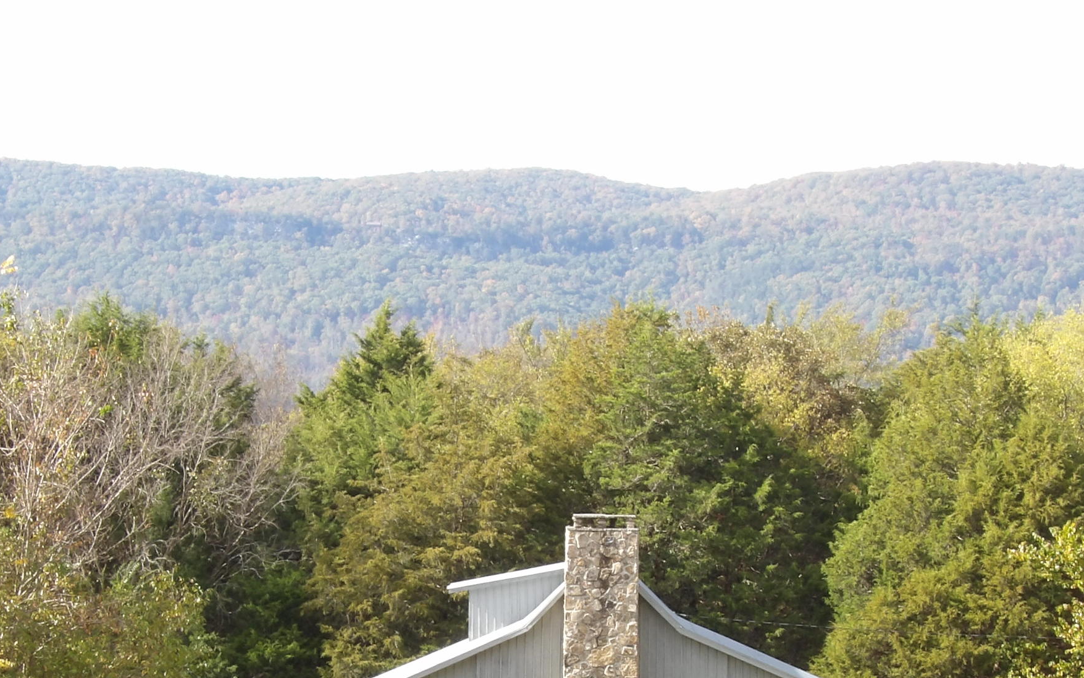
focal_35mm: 154
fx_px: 4550
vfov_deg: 8.5
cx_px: 554
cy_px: 627
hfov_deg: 13.6
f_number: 7.2
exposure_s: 1/60
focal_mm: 15.3
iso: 100
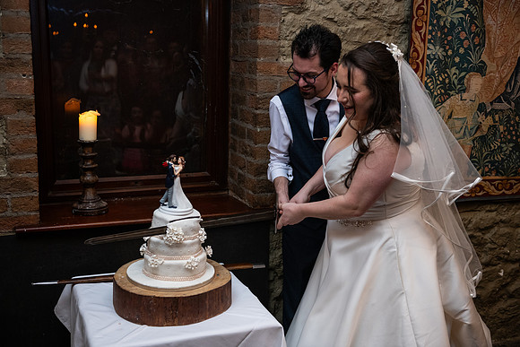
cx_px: 260
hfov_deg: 44.5
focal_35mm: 44
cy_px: 174
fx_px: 636
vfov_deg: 30.5
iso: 800
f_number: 3.5
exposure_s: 1/160
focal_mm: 44
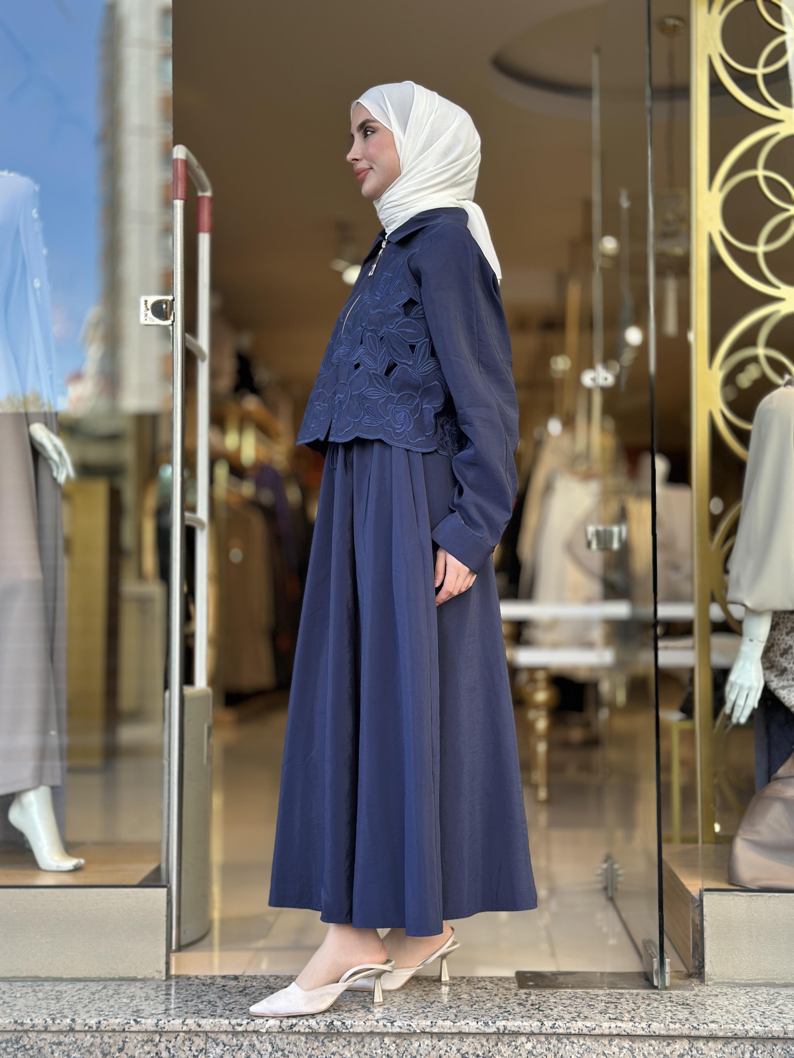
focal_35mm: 48
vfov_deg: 39.7
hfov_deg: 30.3
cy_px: 529
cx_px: 397
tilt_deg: +3.8
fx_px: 1468
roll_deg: -1.0
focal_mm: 6.86
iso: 80
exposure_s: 1/208
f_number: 1.78
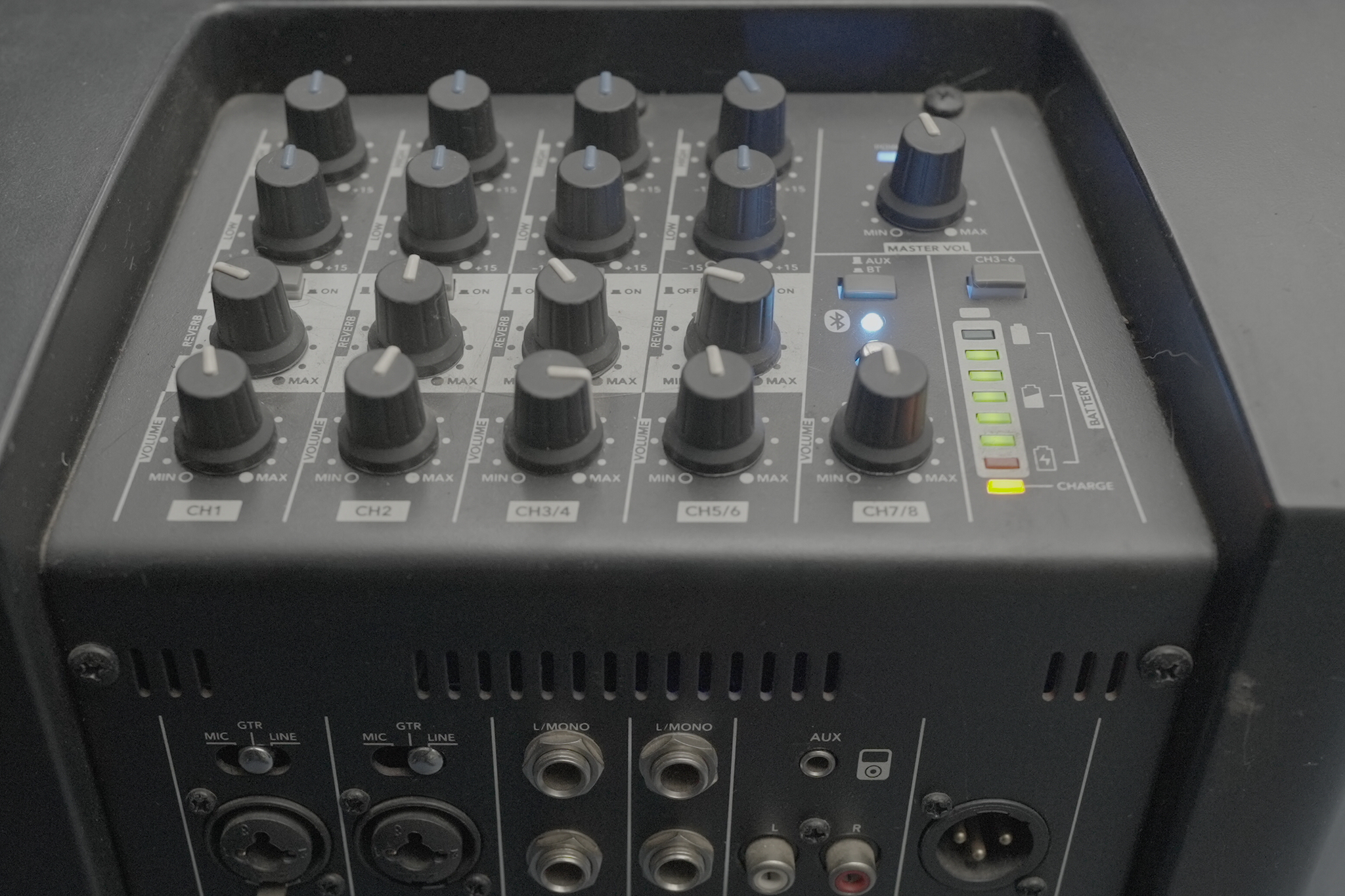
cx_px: 594
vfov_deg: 28.9
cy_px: 767
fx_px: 1681
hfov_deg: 43.5
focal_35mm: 45
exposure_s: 1/50
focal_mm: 20
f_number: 2.8
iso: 6400
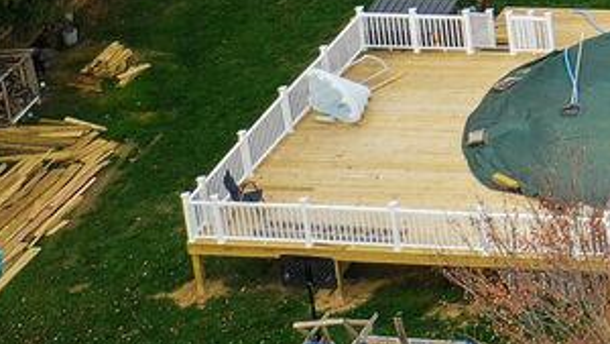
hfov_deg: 10.6
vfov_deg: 6.8
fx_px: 2735
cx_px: 1539
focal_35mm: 169
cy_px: -521
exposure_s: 1/80
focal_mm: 10.26
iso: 100
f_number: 4
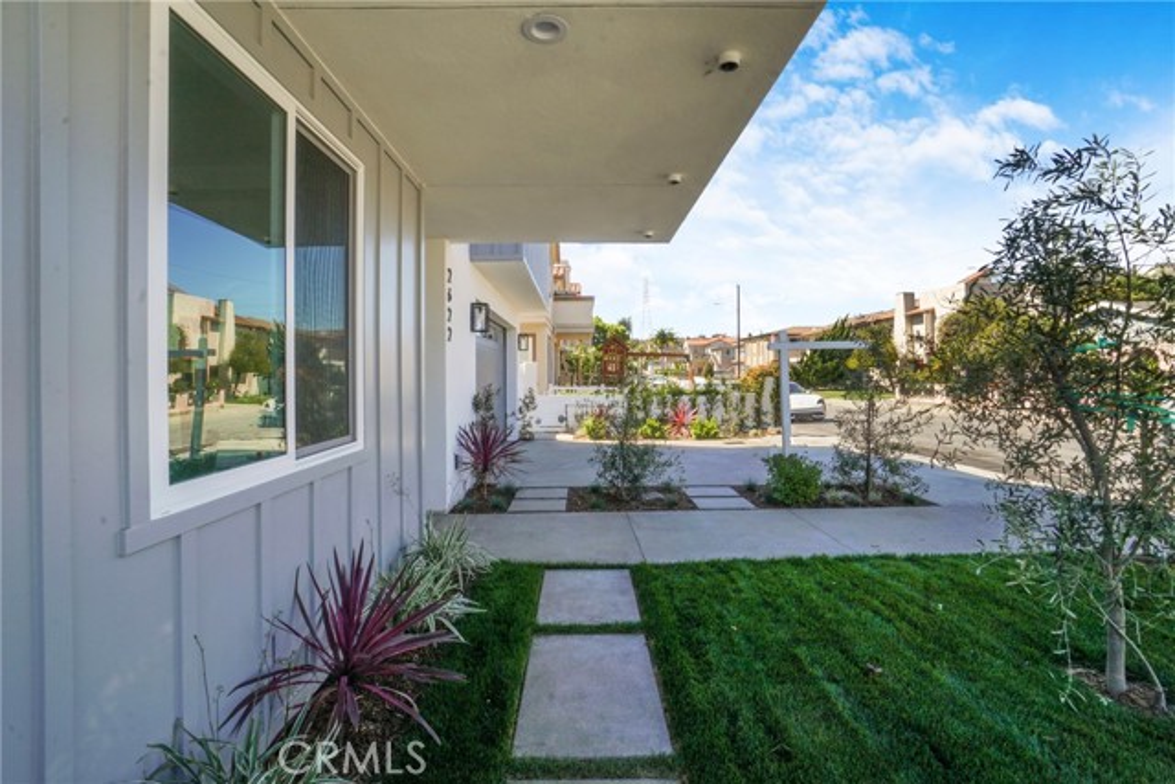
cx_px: 588
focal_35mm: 15
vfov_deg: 77.4
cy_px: 392
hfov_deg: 100.4
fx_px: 490
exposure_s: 1/25
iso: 100
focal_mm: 10
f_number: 22
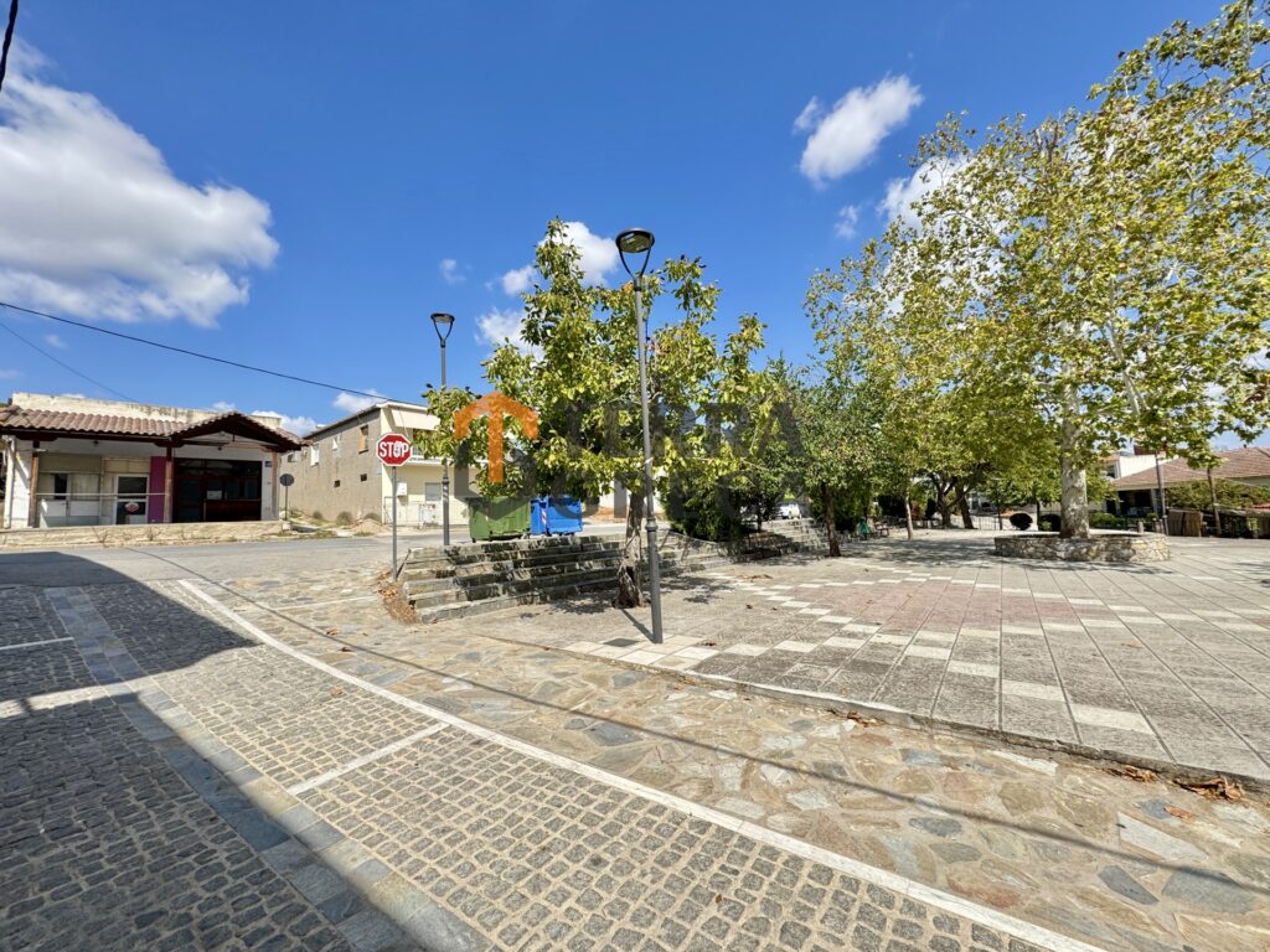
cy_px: 476
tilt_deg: +3.6
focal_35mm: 14
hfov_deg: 102.1
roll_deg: +1.5
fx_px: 514
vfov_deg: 85.7
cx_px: 635
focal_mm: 2.22
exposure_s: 1/932
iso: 50
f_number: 2.2
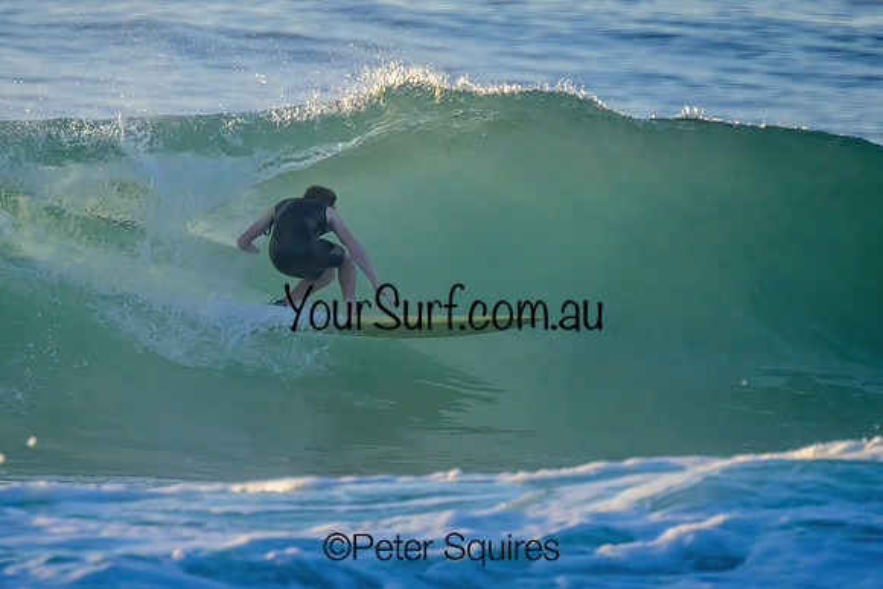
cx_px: 362
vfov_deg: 1.3
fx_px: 26723
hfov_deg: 1.9
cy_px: 253
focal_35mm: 1089
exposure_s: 1/1600
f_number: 11
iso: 1800
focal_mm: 800
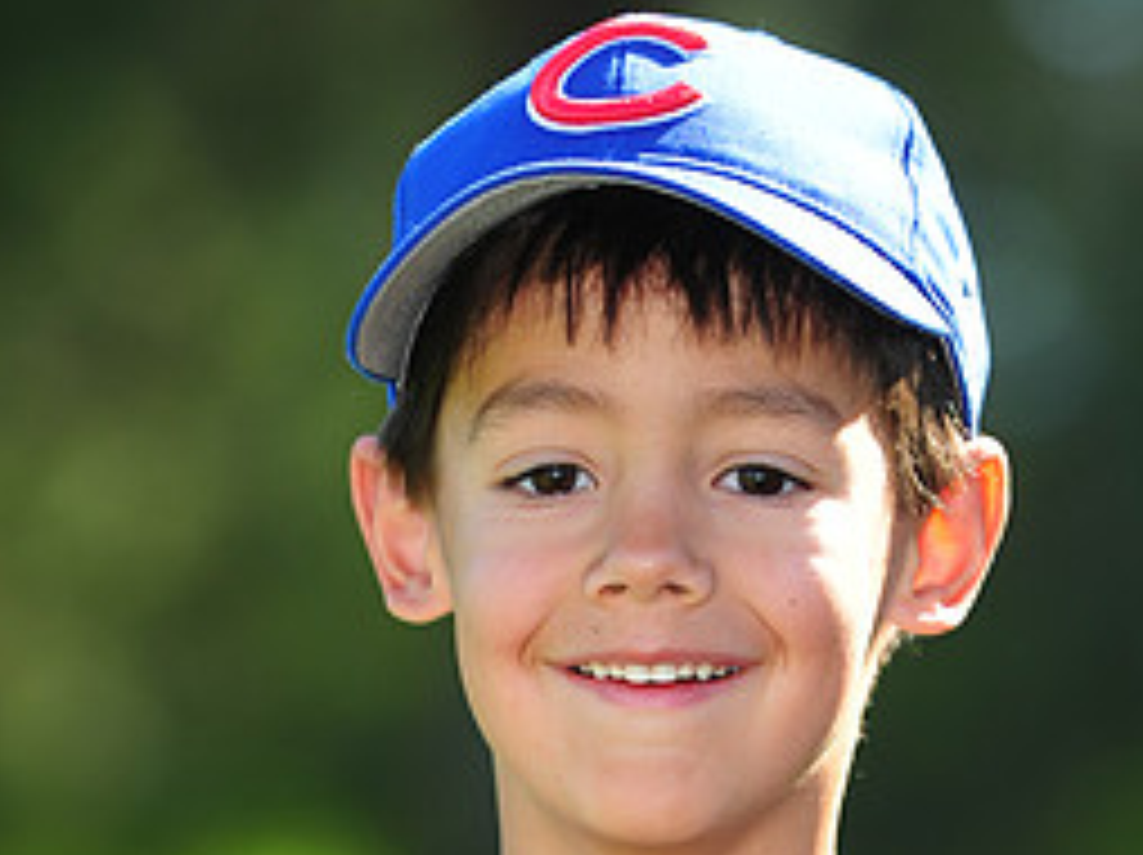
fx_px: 14482
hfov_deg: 4.5
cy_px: 999
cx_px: 572
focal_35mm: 439
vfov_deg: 3.4
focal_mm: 200
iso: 200
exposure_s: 1/400
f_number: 4.5
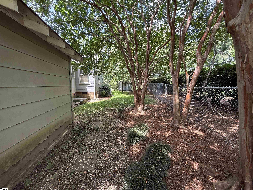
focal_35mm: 14
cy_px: 95
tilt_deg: -5.6
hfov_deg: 102.1
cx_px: 126
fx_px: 102
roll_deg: +0.9
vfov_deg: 85.7
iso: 64
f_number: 2.2
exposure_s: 1/122
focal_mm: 2.22
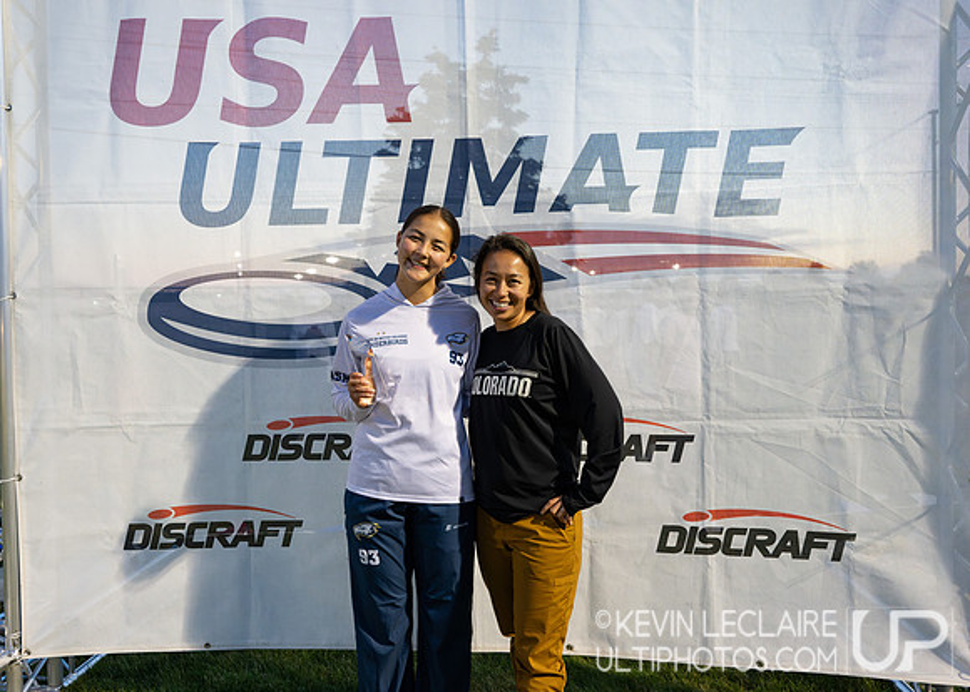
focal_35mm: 28
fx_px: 779
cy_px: 346
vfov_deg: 47.9
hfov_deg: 63.7
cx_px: 450
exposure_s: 1/160
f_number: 5
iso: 6400
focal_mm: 27
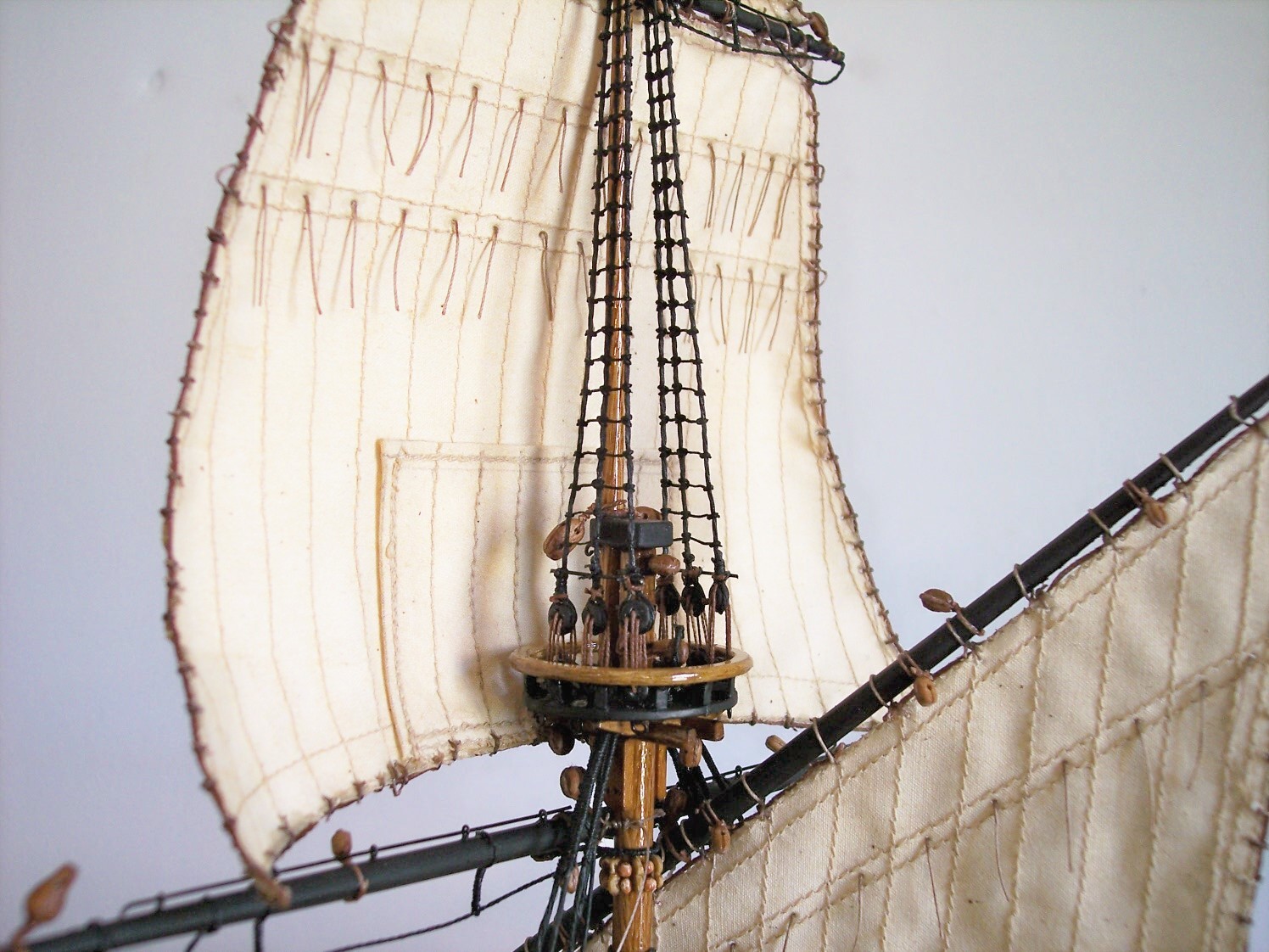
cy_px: 476
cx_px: 634
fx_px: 1430
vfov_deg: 36.8
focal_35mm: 39
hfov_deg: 47.9
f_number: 3.4
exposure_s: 1/45
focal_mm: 8
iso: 100
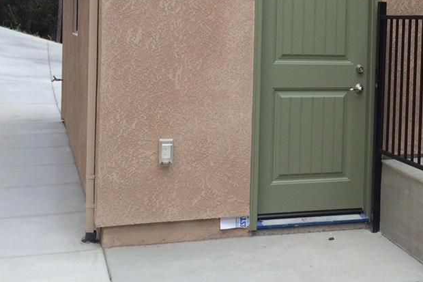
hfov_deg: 26.1
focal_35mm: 73
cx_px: 434
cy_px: 49
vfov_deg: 18.5
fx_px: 857
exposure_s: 1/707
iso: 32
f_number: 2.2
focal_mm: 4.15
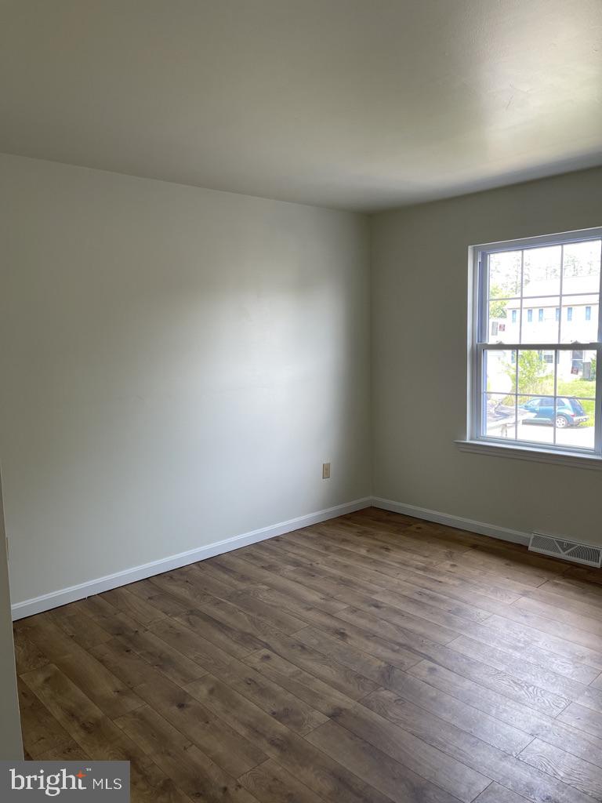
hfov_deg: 53.1
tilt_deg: -5.9
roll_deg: +1.2
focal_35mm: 26
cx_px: 301
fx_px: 603
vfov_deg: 67.3
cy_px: 402
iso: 80
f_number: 1.6
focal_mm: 5.1
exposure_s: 1/120
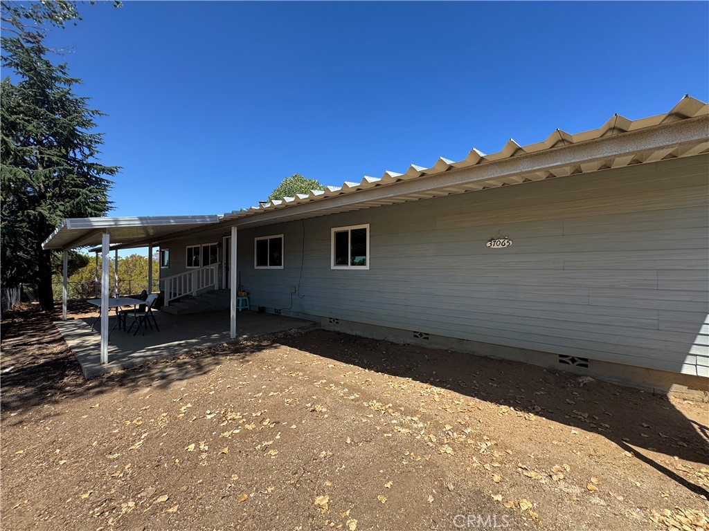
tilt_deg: +0.0
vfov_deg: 85.7
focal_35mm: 14
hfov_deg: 102.1
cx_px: 354
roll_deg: -0.4
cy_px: 266
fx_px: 287
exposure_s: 1/587
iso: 50
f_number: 2.2
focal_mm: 2.22
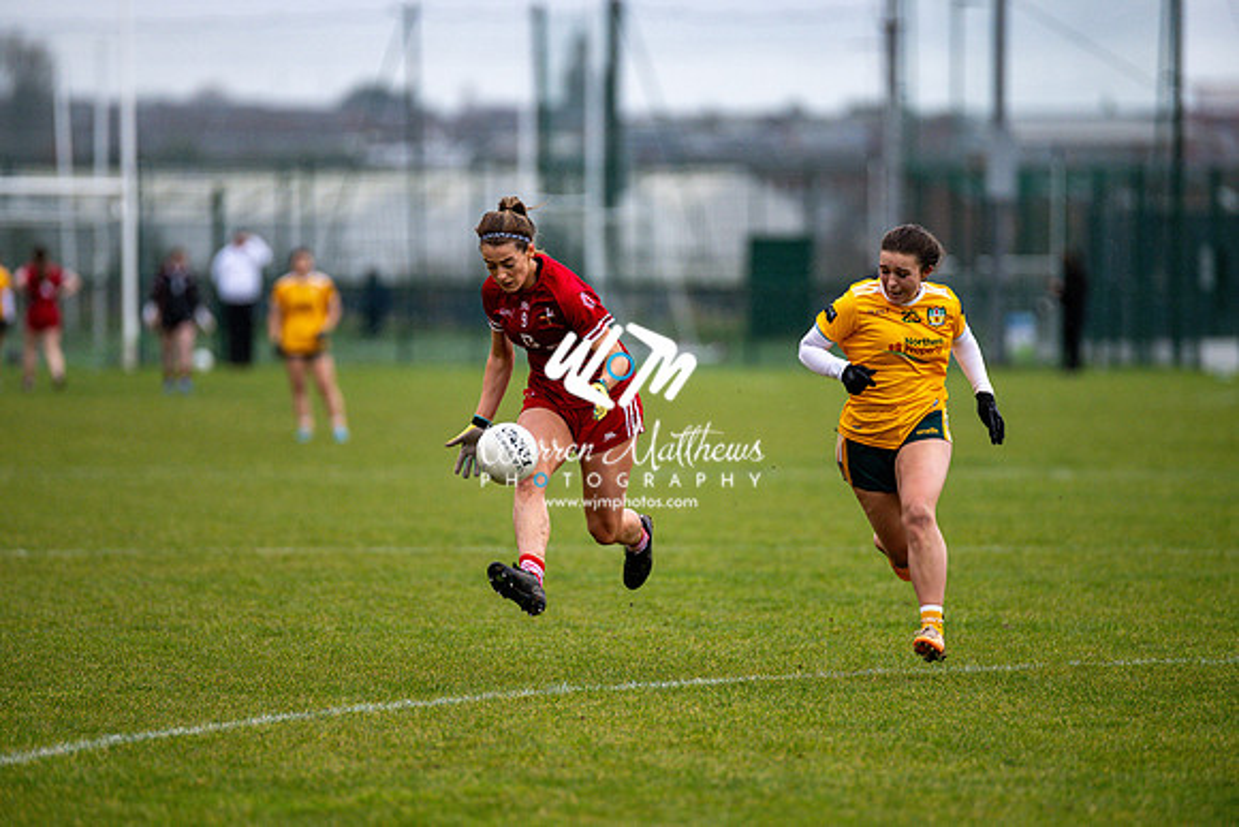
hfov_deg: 6.9
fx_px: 10327
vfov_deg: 4.6
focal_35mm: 300
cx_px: 620
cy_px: 414
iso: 1800
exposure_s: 1/640
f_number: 2.8
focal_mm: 300
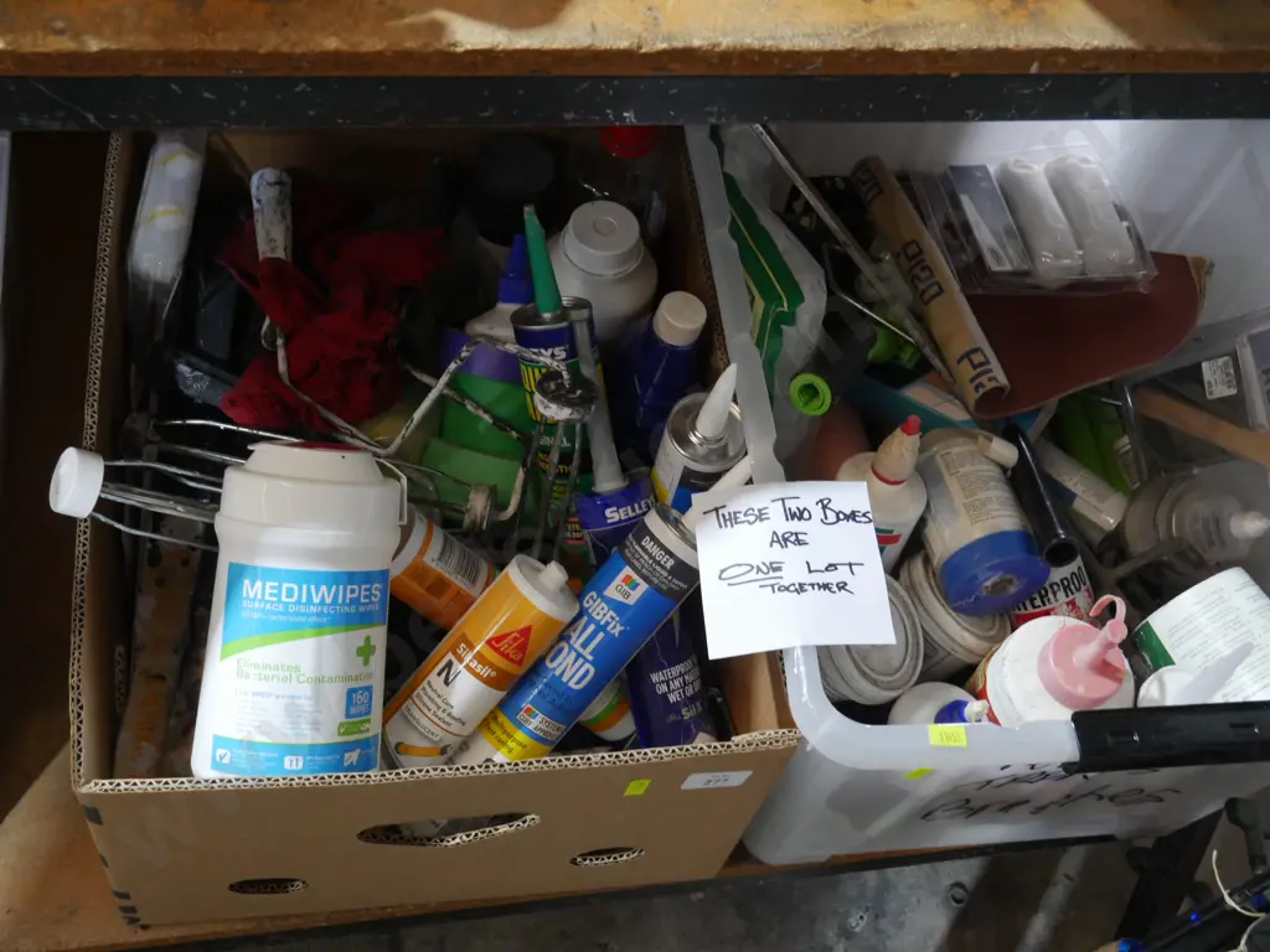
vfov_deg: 34.3
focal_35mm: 42
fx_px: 1541
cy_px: 476
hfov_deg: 44.8
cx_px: 635
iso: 2000
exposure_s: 1/60
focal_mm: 21
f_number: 4.6
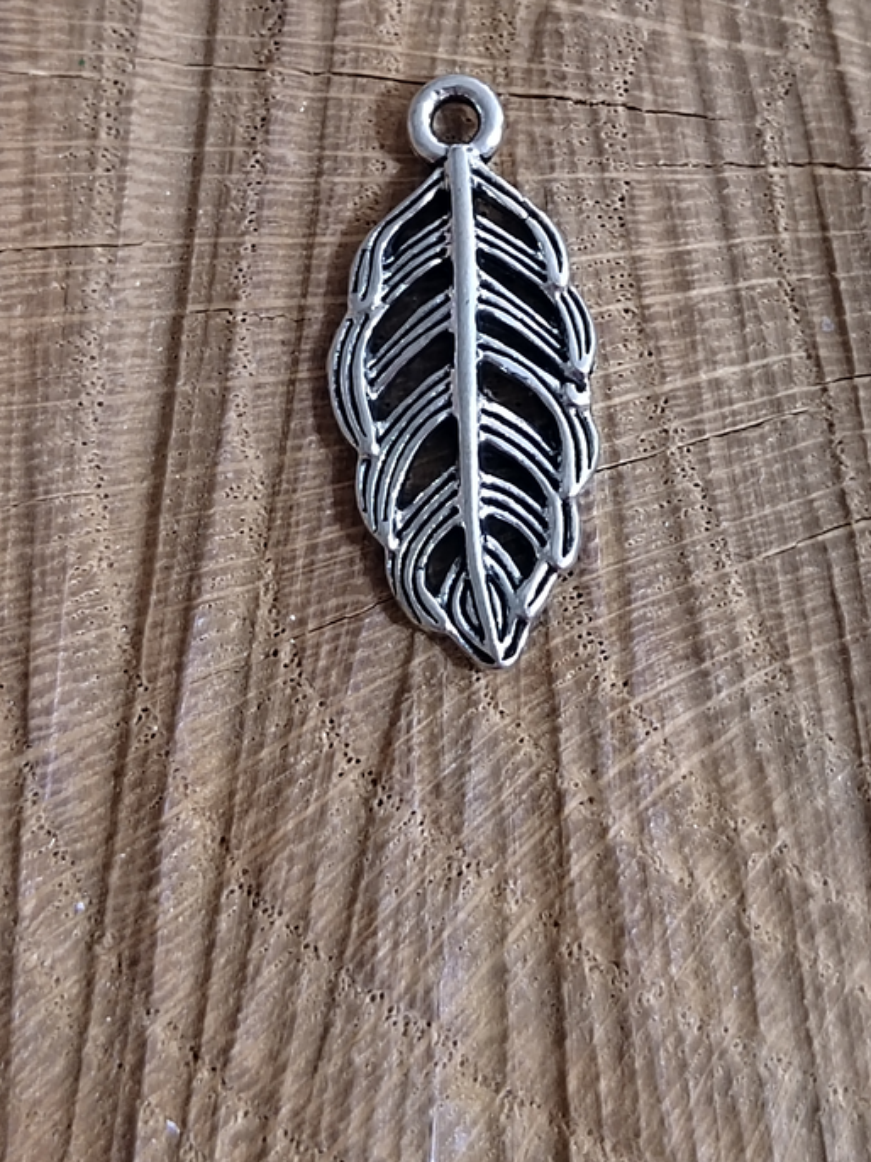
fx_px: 2249
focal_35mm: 67
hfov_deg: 21.9
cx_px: 460
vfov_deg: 28.8
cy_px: 379
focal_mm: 5.52
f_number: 1.9
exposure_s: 1/40
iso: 3494
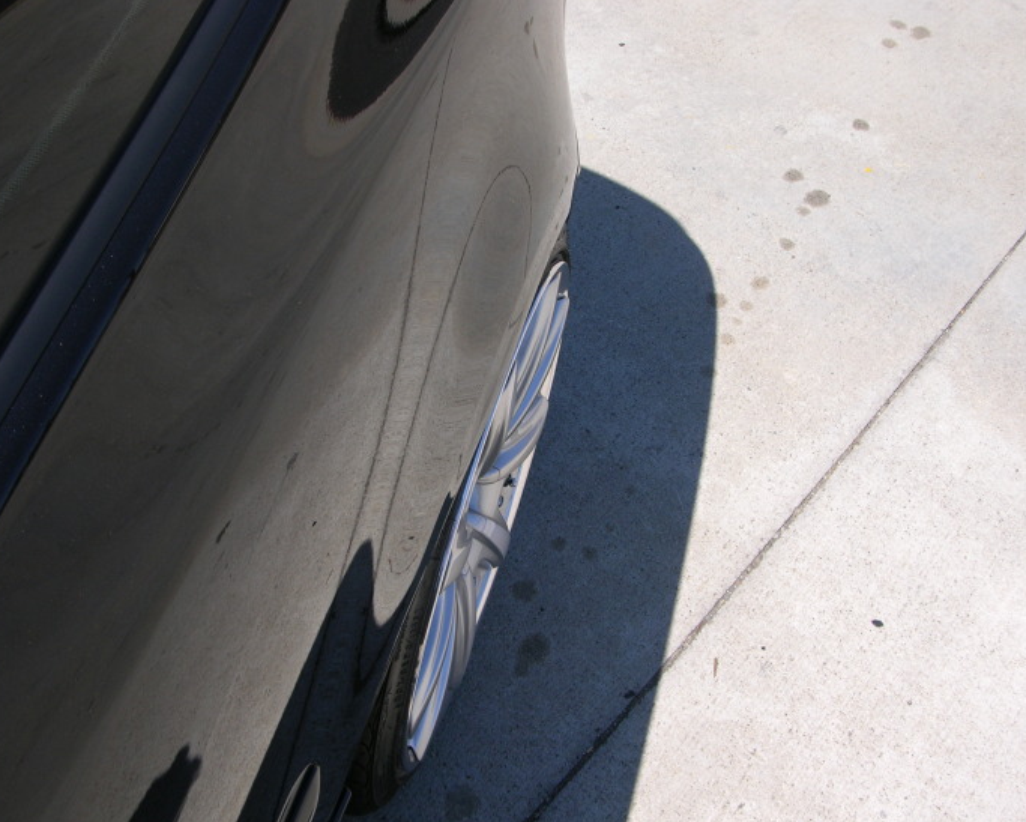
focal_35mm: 40
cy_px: 425
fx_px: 1215
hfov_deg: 45.7
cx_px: 461
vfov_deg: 37.4
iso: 50
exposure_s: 1/203
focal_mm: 8.9
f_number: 5.6
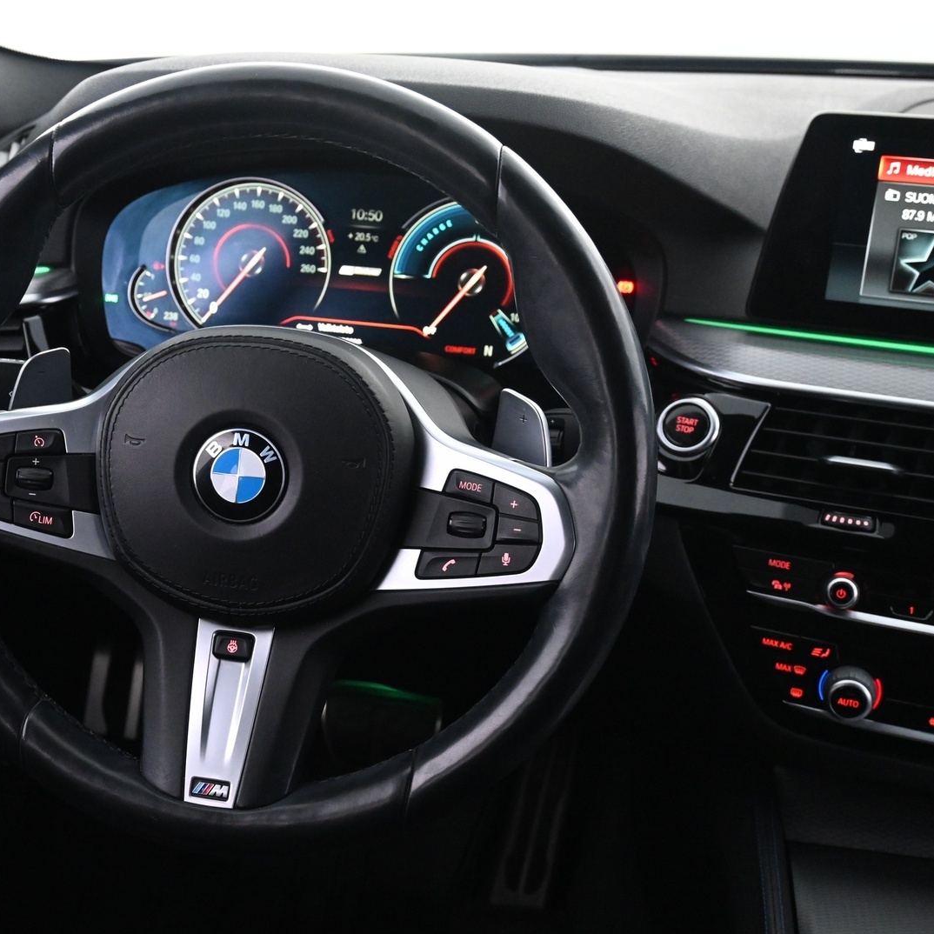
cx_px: 239
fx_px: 1556
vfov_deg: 33.4
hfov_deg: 32.8
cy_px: 465
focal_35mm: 51
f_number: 4.5
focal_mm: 26.5
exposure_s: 1/40
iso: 3600
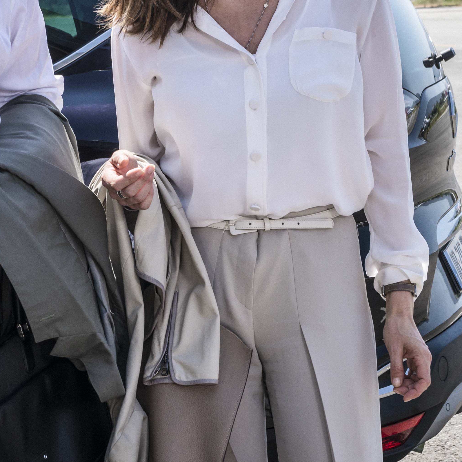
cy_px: 66
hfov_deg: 11.6
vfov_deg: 11.5
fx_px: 2280
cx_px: 281
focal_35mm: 151
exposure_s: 1/250
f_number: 14
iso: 250
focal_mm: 60
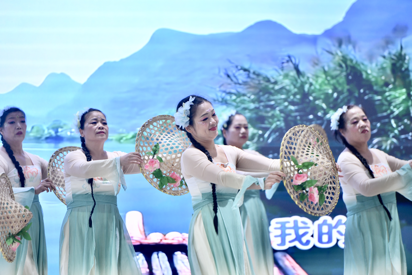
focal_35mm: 200
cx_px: 206
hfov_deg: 10.3
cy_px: 138
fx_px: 2289
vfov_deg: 6.9
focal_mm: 200
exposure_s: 1/320
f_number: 3.5
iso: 1250
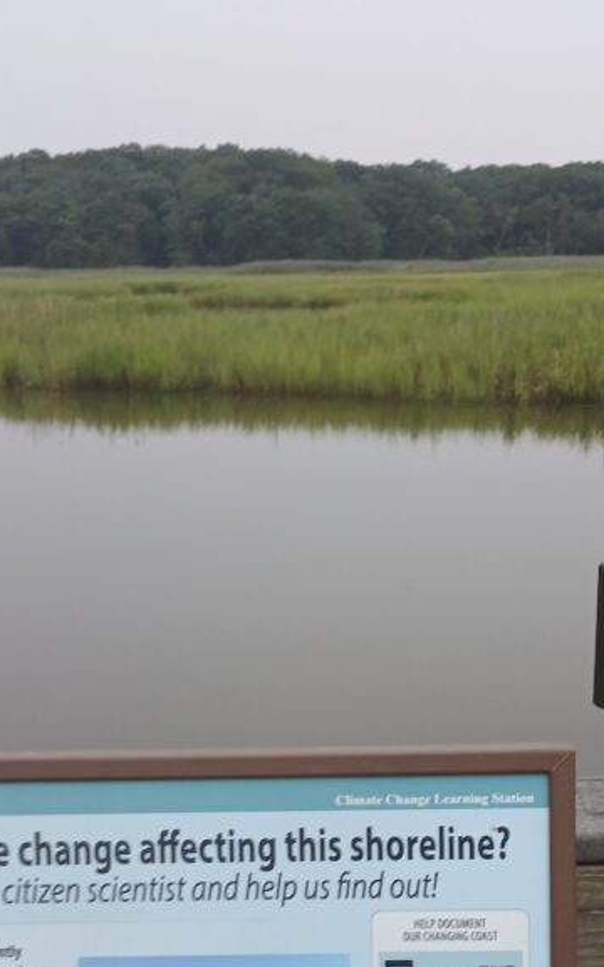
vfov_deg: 39.8
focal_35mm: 49
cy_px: 737
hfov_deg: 26.3
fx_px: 1291
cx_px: 379
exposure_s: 1/60
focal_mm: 3.98
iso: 40
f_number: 1.8
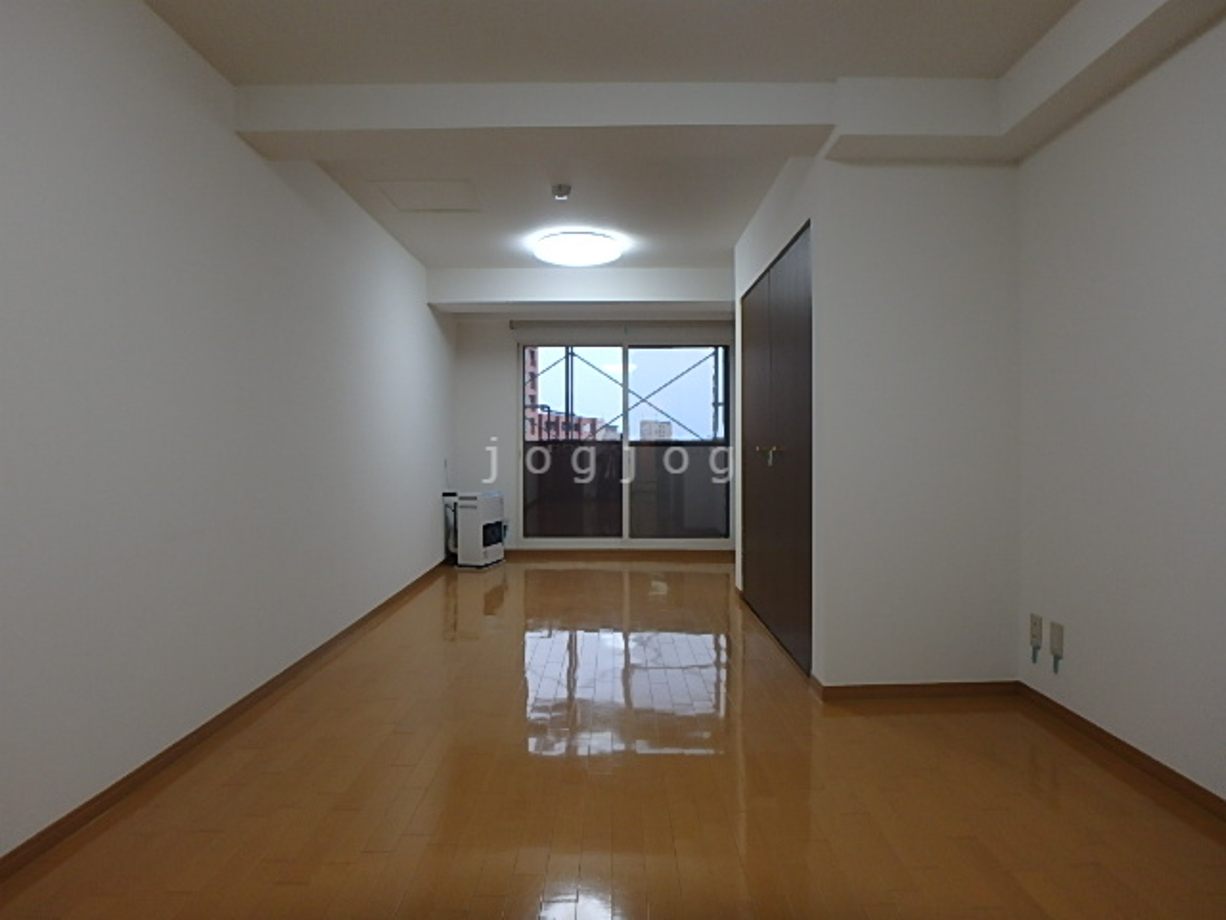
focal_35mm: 21
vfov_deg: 63.4
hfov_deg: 79.0
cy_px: 460
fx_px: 744
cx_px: 613
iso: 200
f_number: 3.5
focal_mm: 3.7
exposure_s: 1/30
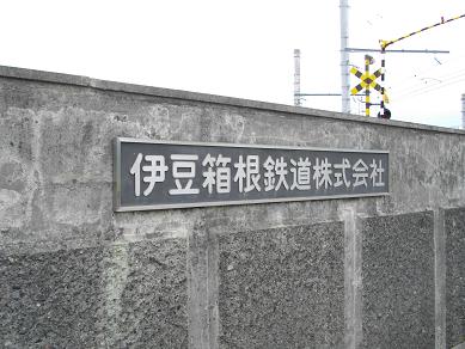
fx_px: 537
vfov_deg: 36.0
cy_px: 174
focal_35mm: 40
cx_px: 232
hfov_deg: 46.8
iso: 100
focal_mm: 7.1
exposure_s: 1/500
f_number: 3.2
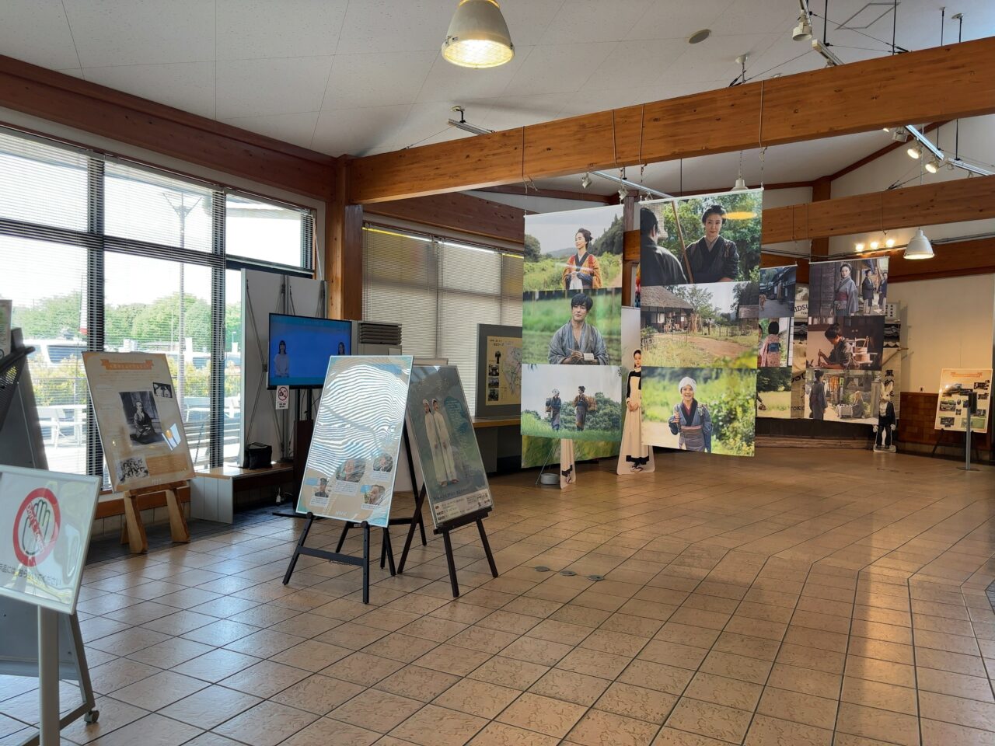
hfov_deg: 67.3
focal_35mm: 26
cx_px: 498
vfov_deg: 53.1
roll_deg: -1.2
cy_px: 373
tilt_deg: -0.8
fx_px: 747
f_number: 1.6
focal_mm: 5.96
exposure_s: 1/100
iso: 40
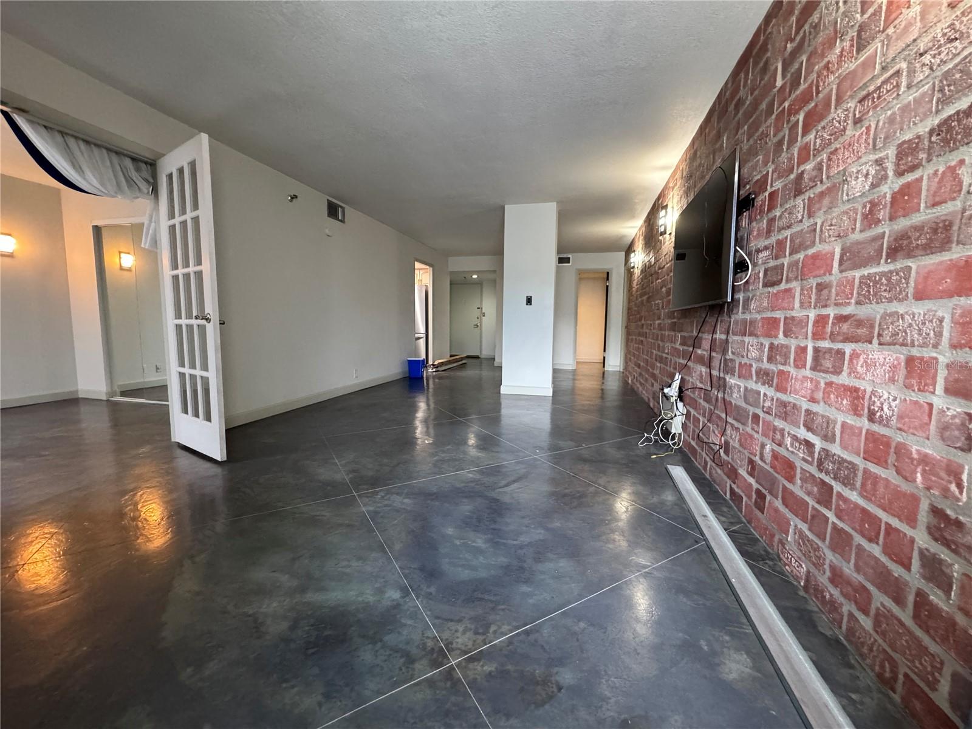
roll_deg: -0.9
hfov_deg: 102.1
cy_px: 364
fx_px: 393
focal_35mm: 14
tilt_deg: -5.8
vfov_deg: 85.7
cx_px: 486
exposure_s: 1/60
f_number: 2.2
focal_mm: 2.22
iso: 1000
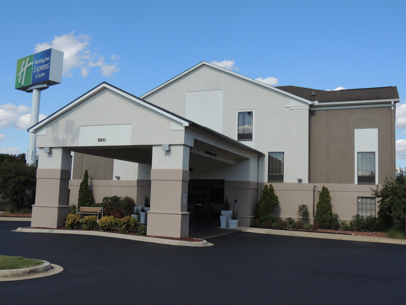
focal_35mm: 35
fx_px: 411
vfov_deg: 40.7
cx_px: 203
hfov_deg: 52.6
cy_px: 152
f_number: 3.3
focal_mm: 6.2
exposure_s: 1/1000
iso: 100
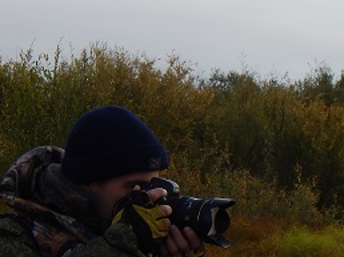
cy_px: 321
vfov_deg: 9.8
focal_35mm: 149
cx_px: 241
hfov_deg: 13.2
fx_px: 1479
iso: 125
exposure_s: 1/640
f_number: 3.7
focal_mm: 8.6
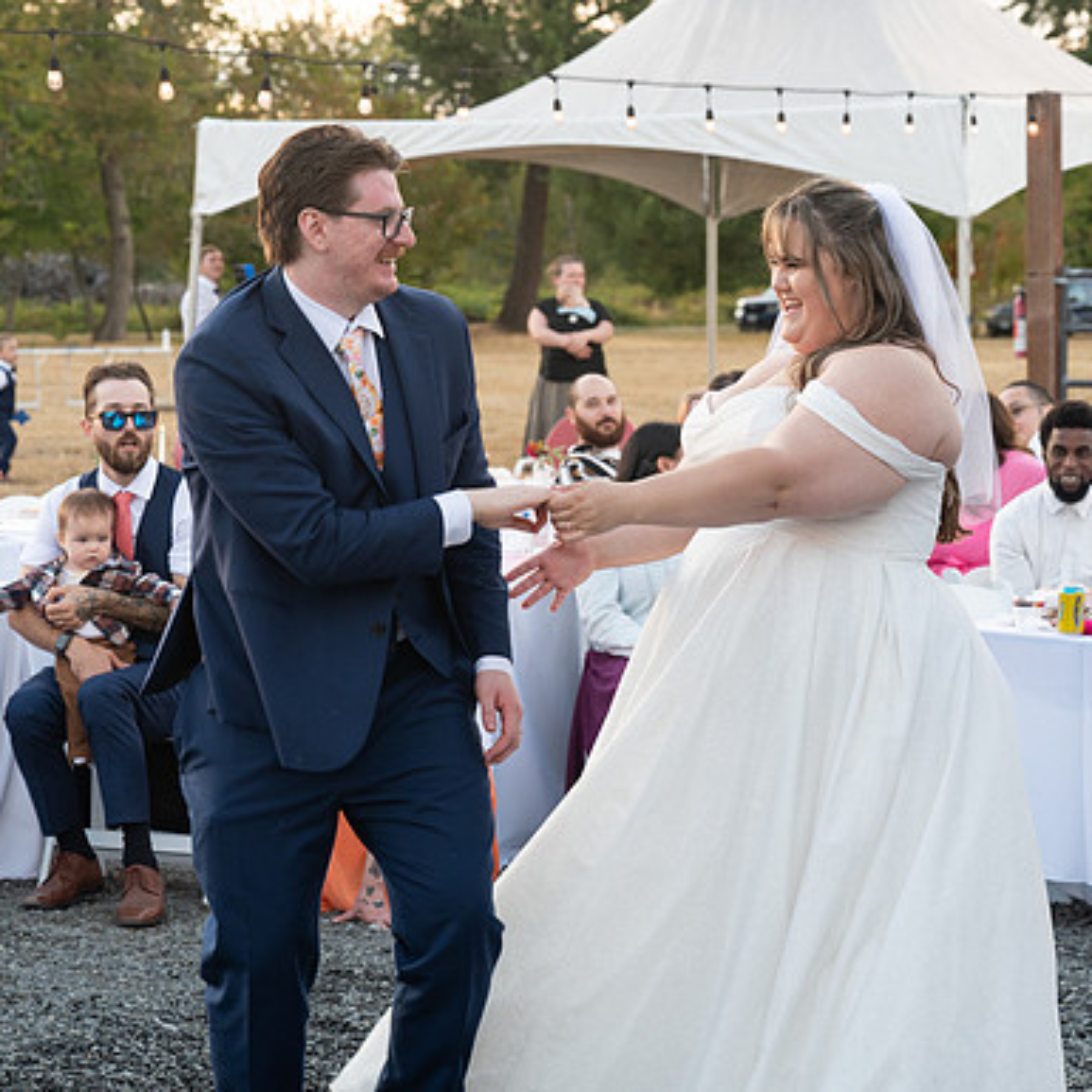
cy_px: 484
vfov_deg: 15.8
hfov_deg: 15.8
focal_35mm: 110
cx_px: 576
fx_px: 3926
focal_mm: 73
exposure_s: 1/160
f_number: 5.6
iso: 800
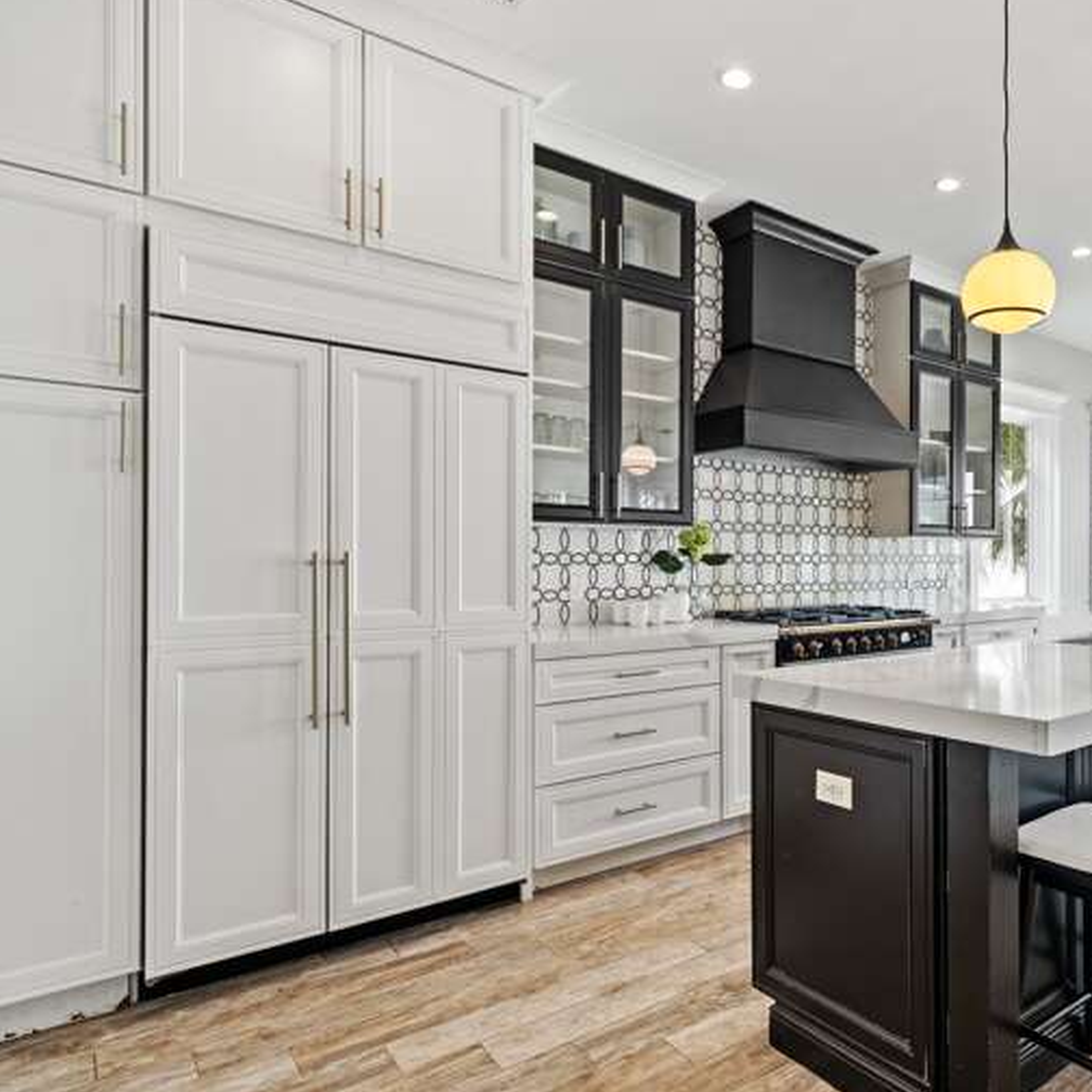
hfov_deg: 66.1
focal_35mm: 22
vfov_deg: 69.6
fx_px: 785
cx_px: 795
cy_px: 542
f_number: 5.6
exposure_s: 1/15
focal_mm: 11
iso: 400
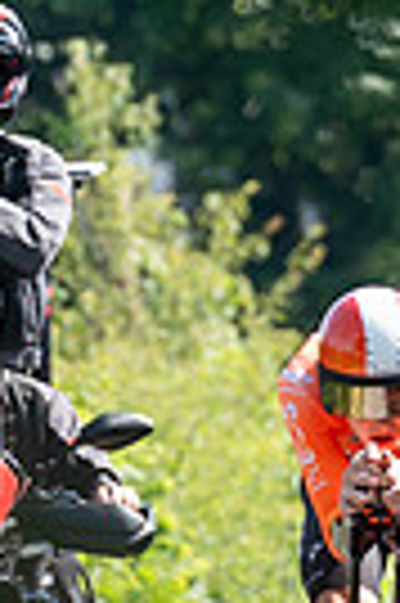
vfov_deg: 1.3
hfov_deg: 0.8
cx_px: 458
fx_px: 27135
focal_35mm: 1624
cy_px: 1115
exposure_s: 1/1000
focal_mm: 178
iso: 400
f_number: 3.5
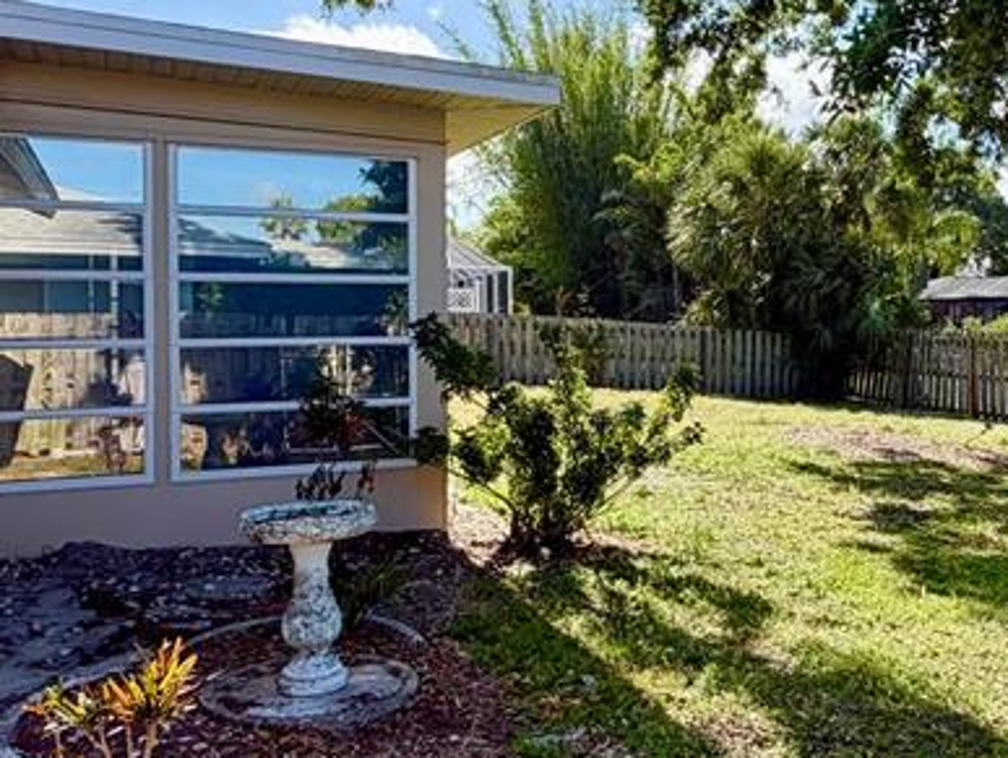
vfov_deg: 38.7
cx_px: 667
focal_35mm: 37
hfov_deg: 49.3
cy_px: 331
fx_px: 1078
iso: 40
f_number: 2.2
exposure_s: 1/672
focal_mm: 2.22
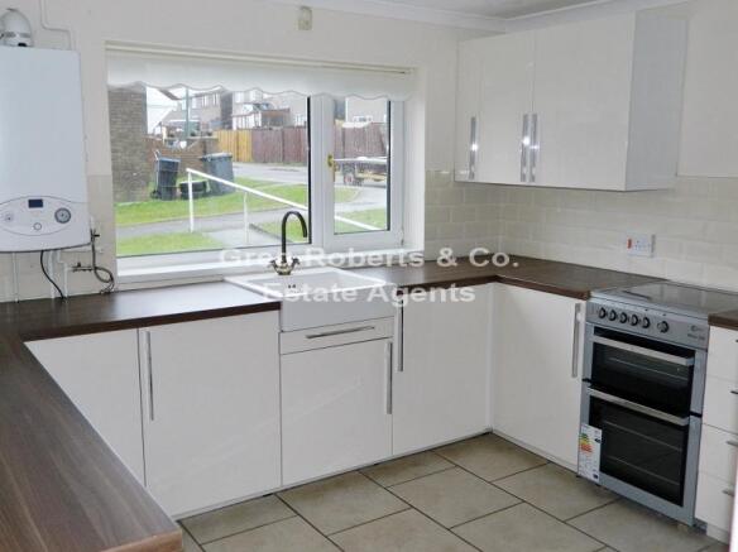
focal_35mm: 35
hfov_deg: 52.7
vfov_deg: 40.6
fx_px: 746
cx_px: 369
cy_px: 276
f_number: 3.3
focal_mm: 6.2
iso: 200
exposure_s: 1/30
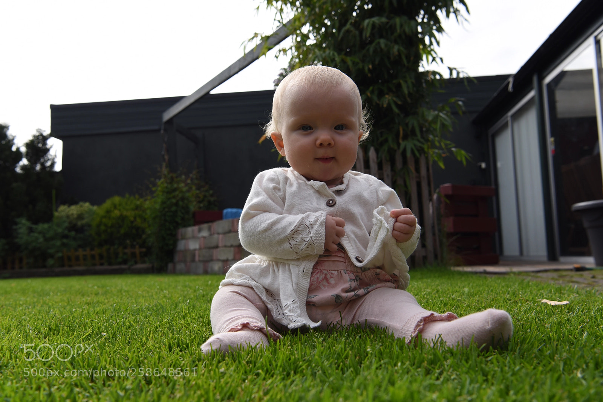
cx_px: 302
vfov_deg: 38.9
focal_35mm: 34
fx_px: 570
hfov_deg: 55.8
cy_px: 201
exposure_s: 1/250
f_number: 8
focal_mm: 34
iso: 100
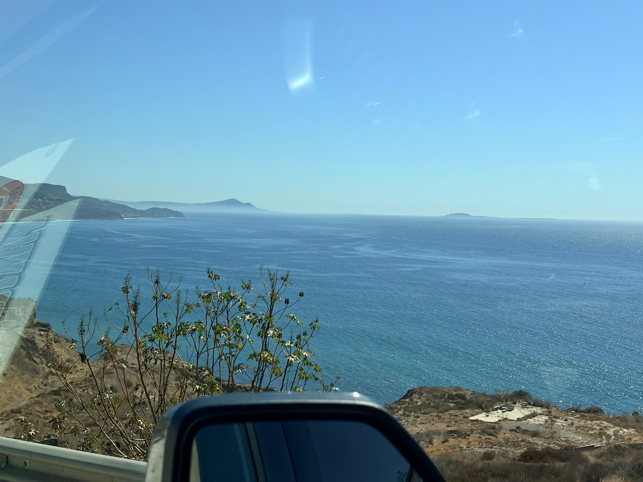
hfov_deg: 39.7
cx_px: 322
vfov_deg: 30.3
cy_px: 241
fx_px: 892
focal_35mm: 48
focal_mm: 6.76
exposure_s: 1/6536
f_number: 1.78
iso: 64
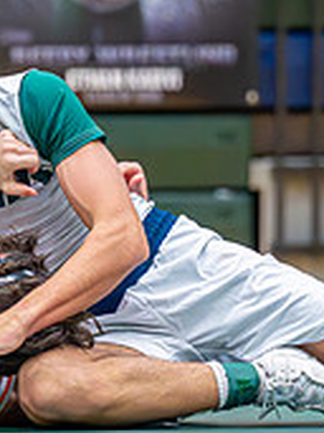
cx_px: -165
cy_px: 257
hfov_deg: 2.8
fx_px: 6498
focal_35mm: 520
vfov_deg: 3.8
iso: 6400
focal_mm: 129
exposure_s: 1/1000
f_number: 2.8
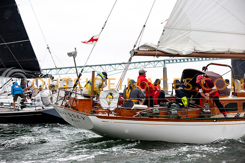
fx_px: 714
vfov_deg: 13.0
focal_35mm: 105
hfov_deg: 19.5
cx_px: 122
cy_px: 82
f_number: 5
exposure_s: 1/640
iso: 250
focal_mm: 105
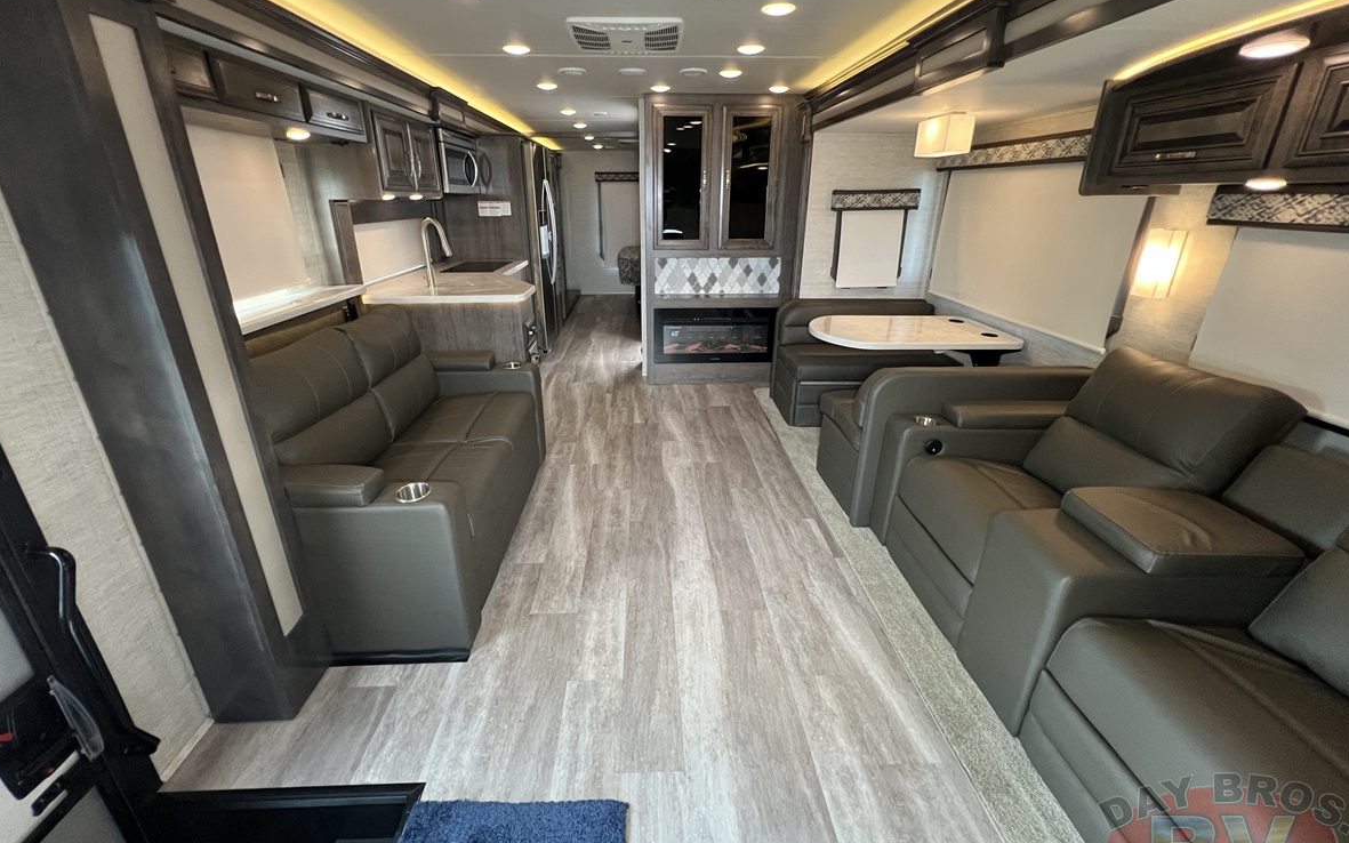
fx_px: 515
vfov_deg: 78.6
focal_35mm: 14
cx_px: 667
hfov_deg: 105.3
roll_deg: +1.4
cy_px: 407
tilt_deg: -20.8
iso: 400
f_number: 1.8
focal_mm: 1.57
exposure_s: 1/60
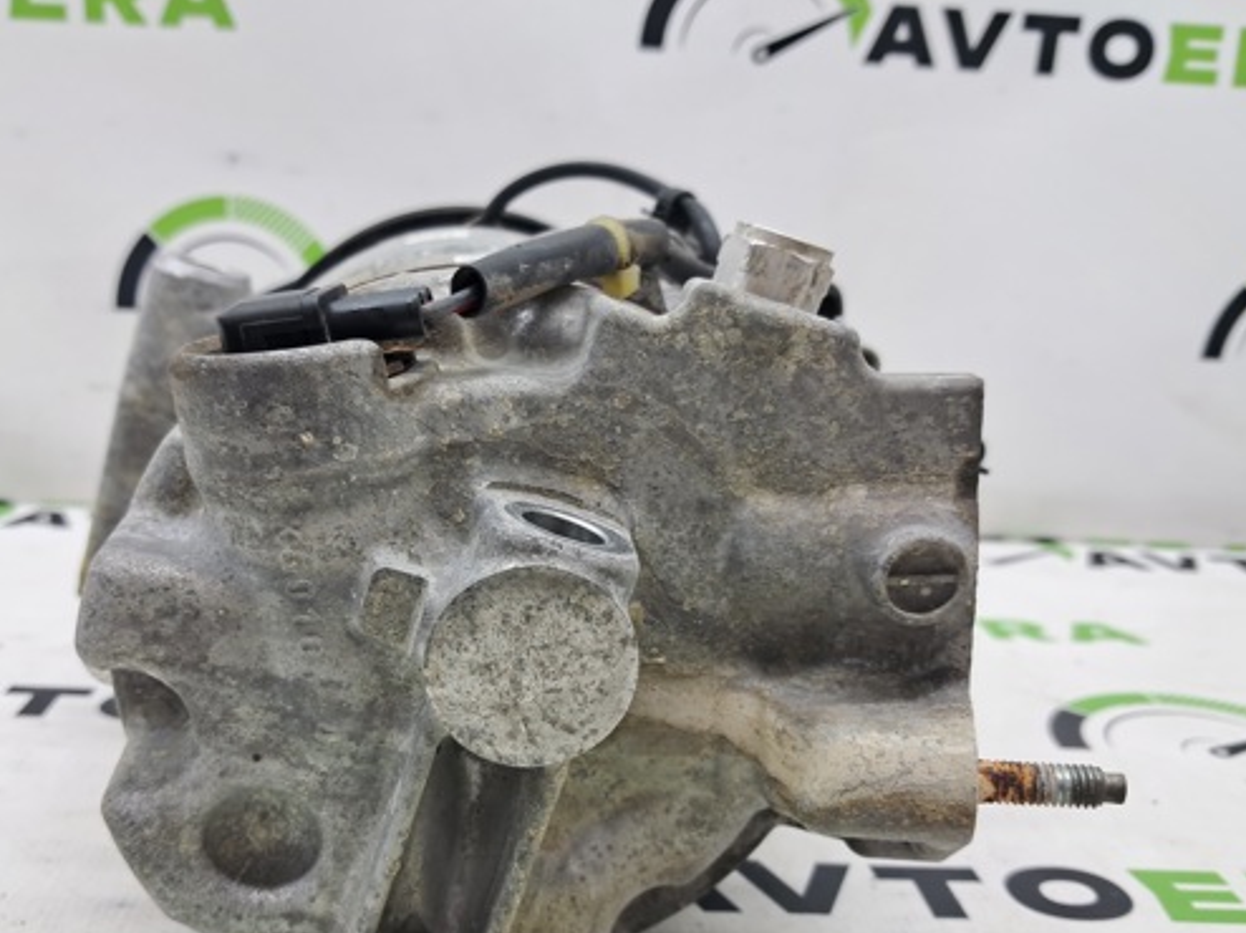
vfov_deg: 40.3
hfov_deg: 52.5
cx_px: 545
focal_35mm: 35
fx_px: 1259
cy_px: 596
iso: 50
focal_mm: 4
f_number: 1.8
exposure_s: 1/60
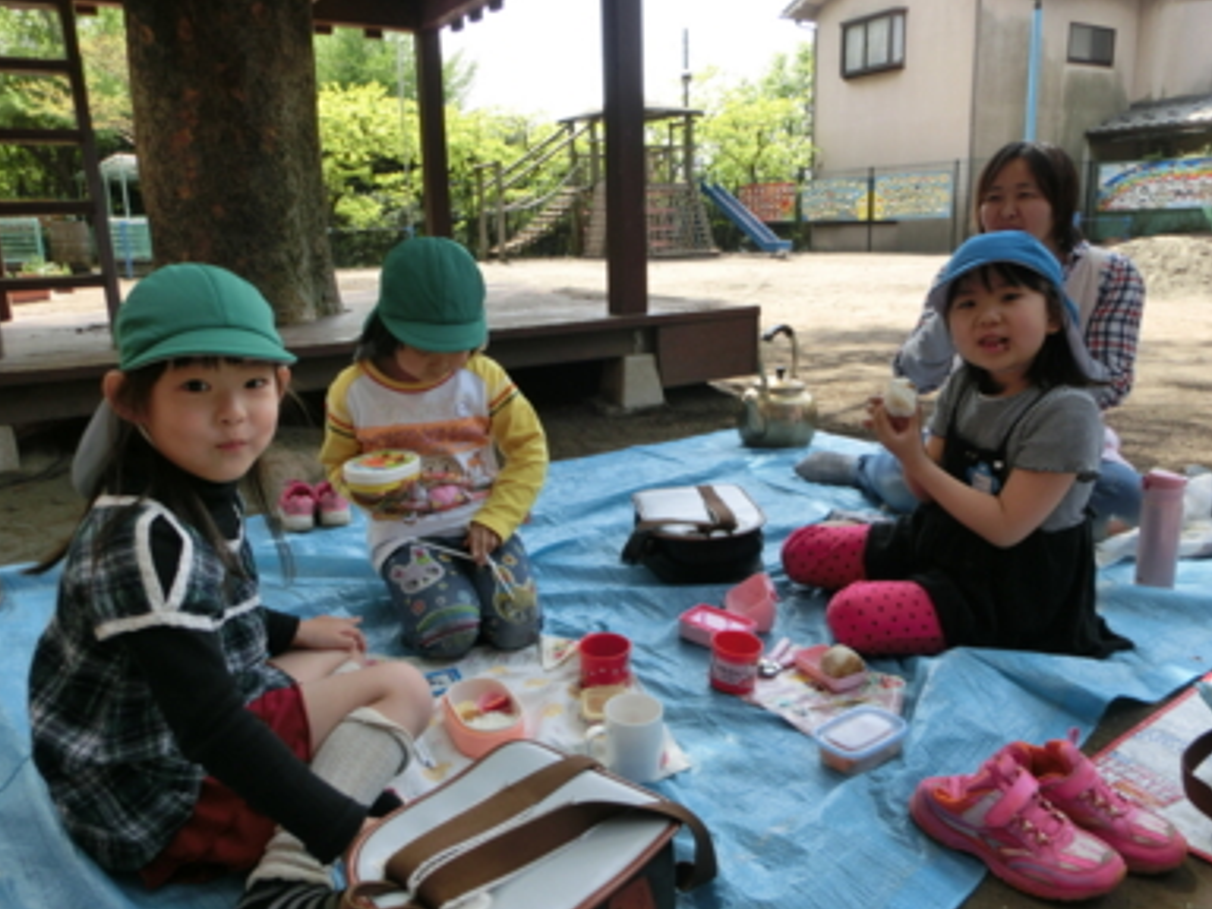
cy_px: 439
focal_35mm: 25
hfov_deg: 69.4
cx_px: 593
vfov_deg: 54.9
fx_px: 875
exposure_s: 1/320
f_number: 3
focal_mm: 4.24
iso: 80
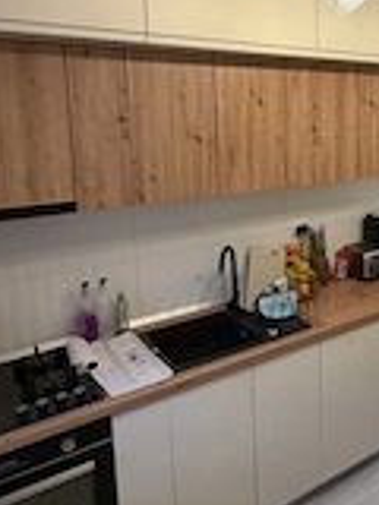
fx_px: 511
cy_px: 189
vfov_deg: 52.1
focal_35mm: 35
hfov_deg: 37.4
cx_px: 357
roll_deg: -0.3
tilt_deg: -8.4
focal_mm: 2.22
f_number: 2.2
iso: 250
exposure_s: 1/50
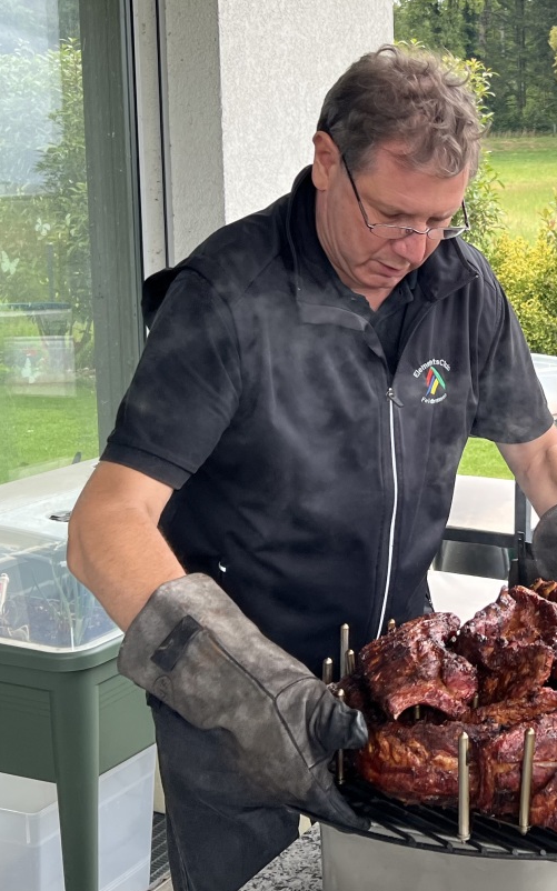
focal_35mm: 55
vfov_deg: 36.8
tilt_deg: -6.9
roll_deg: +0.2
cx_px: 547
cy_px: 356
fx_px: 1336
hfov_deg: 22.7
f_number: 1.5
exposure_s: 1/132
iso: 32
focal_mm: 5.7
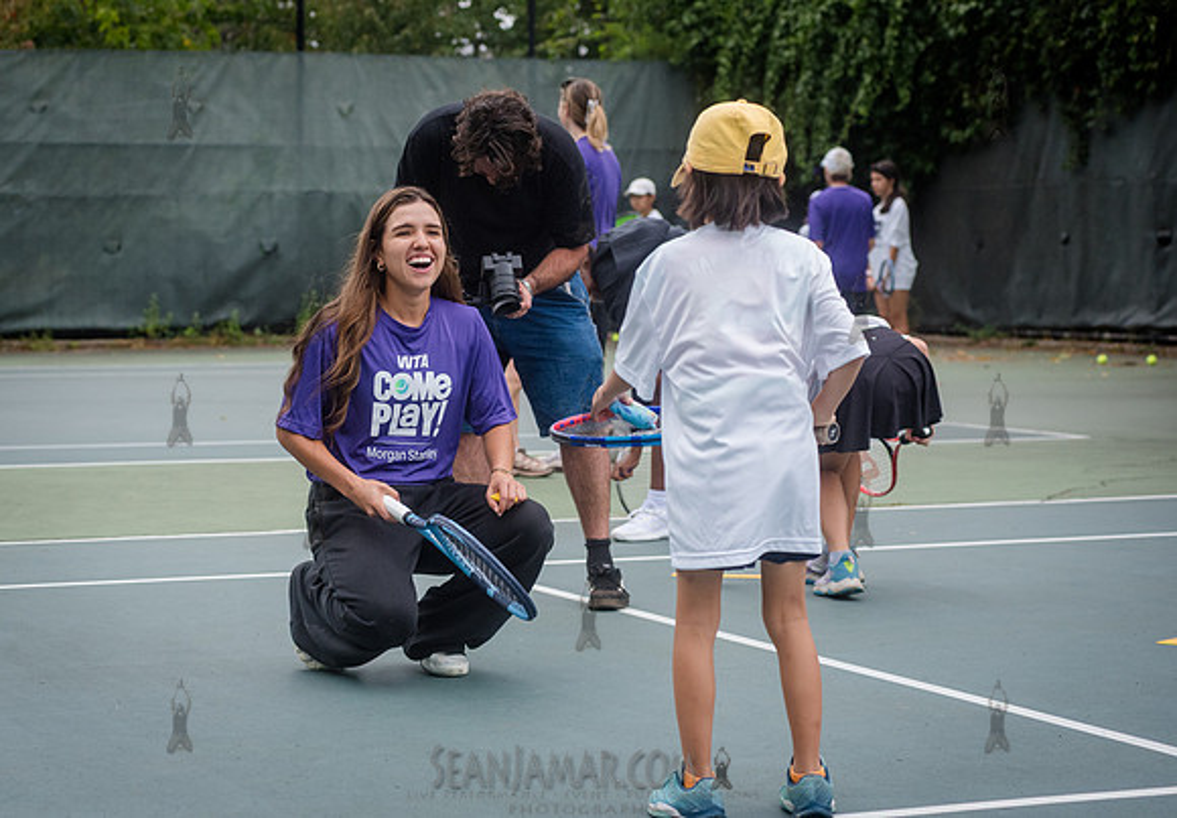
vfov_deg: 16.2
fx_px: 2868
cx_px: 535
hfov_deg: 23.2
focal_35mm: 87
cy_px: 388
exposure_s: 1/2000
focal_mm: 80
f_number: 5
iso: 1250
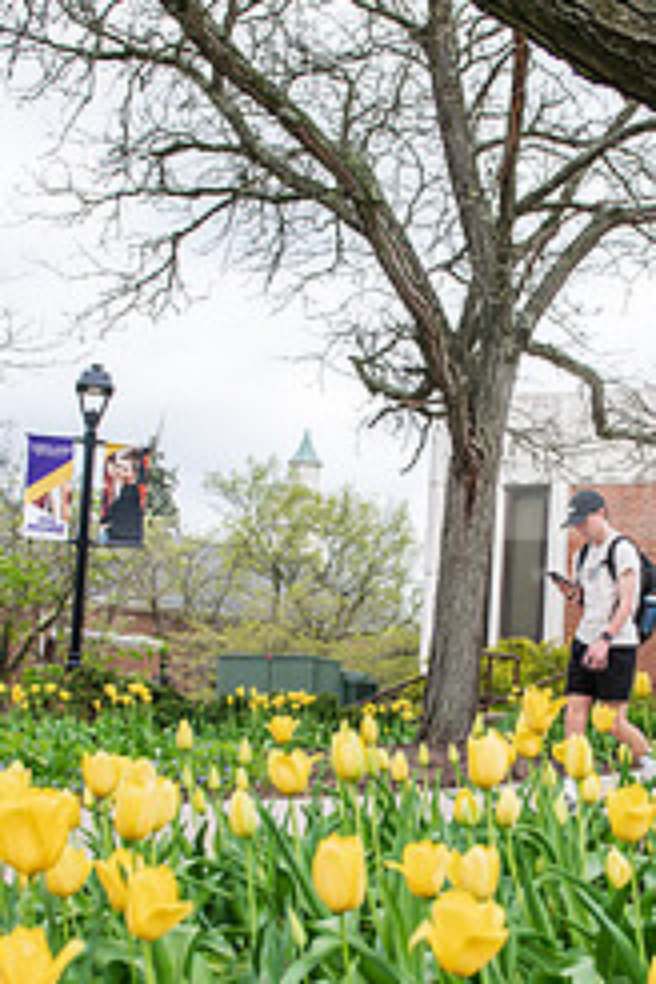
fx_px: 1449
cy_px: 616
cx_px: 436
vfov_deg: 37.3
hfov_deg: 25.4
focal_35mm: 53
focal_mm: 29
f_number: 5
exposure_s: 1/250
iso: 100
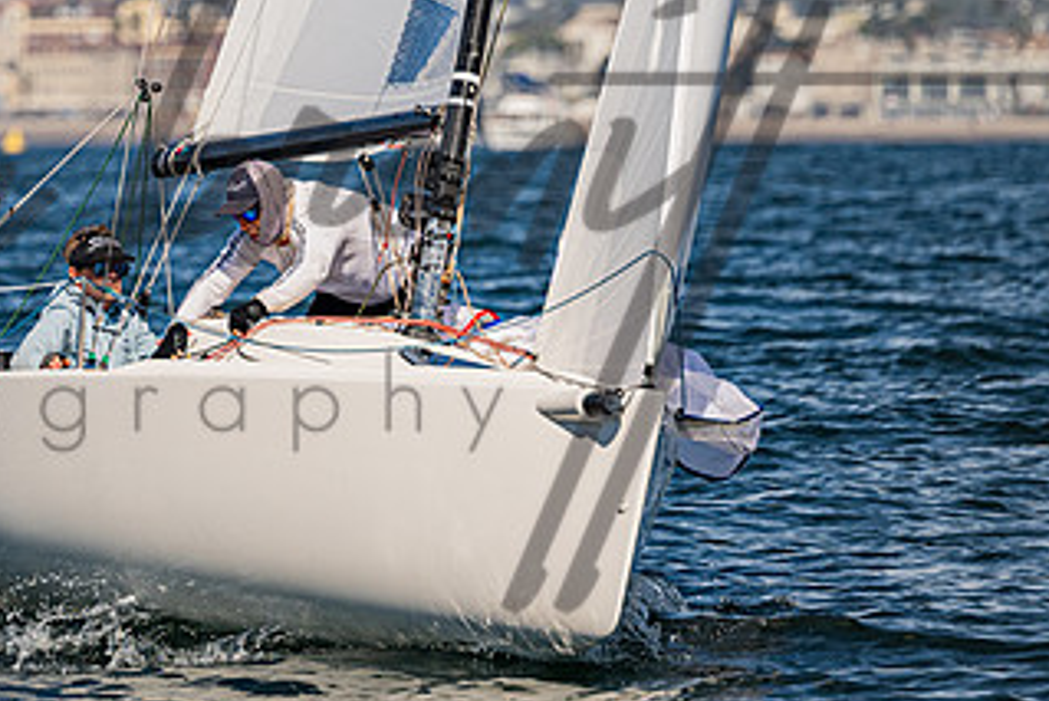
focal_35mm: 746
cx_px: 275
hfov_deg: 2.8
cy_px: 79
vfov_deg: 1.8
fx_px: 21746
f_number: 5.3
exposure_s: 1/3200
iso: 320
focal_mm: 320
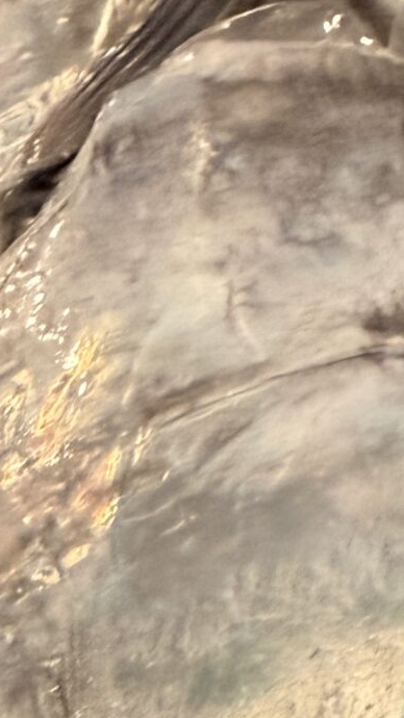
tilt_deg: -55.7
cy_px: 1127
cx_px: 472
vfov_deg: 18.9
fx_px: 1848
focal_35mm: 97
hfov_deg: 12.2
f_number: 2.2
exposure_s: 1/50
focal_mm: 2.22
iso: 400
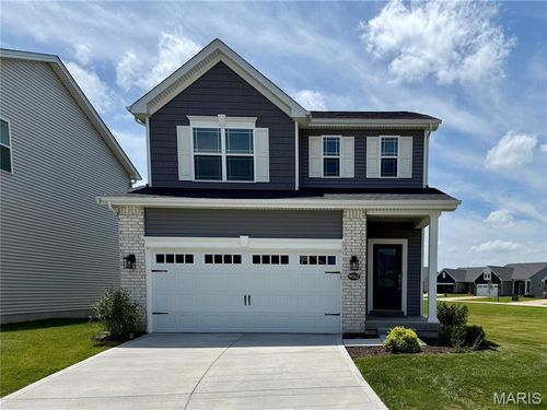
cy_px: 205
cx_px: 274
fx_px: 379
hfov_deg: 71.6
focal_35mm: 24
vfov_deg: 56.8
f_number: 1.78
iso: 80
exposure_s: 1/9091
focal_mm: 6.76
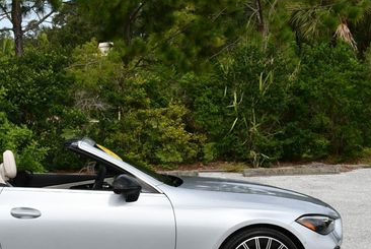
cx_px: 65
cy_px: 151
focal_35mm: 84
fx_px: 867
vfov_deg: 16.3
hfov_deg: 23.7
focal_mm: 24
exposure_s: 1/250
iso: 100
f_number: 8
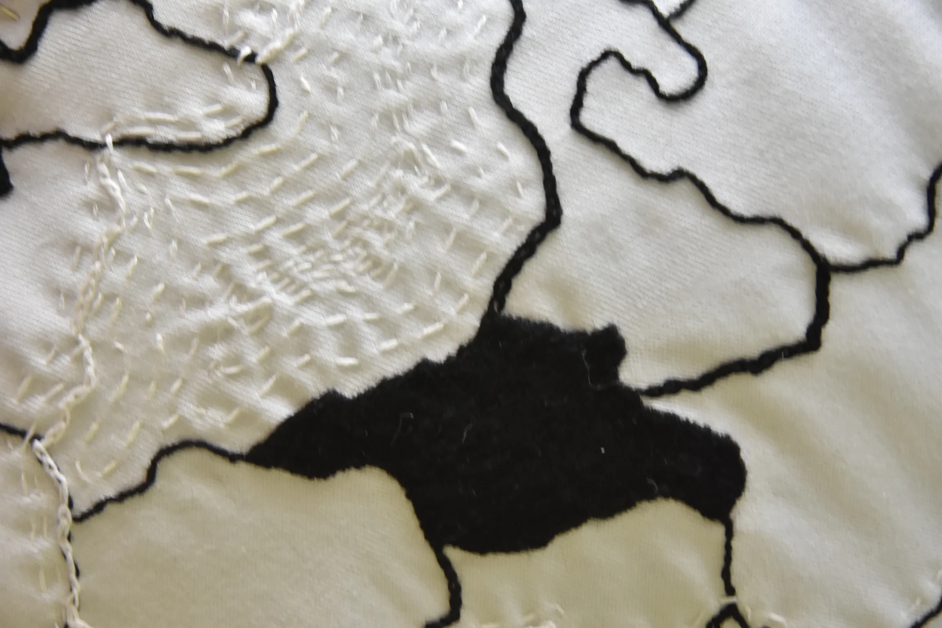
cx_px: 471
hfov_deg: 12.2
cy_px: 314
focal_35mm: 168
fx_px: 4396
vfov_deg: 8.2
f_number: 14
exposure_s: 1/20
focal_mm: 112
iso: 1000
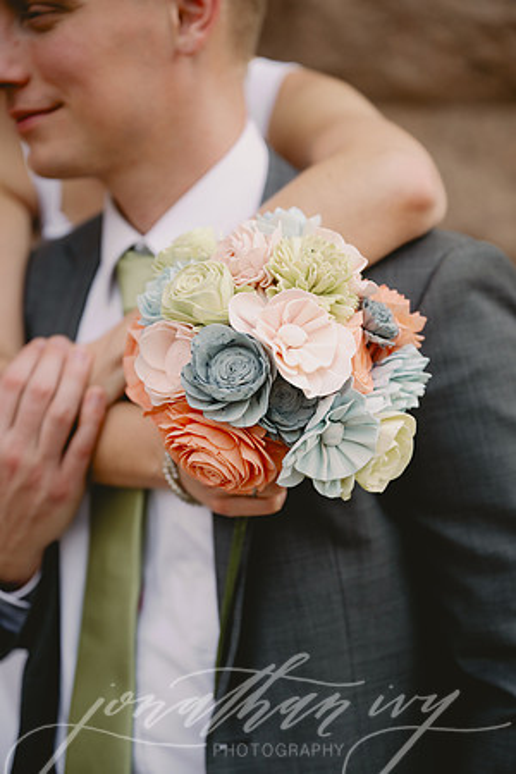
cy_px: 387
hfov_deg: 19.5
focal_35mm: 70
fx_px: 1505
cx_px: 258
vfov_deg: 28.8
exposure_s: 1/1600
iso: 400
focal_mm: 70
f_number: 2.8
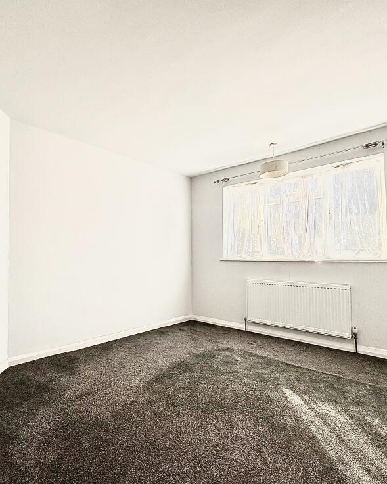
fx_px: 272
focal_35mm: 19
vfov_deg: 83.3
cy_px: 250
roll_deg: +0.7
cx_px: 142
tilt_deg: +0.9
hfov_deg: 69.6
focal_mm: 2.22
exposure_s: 1/127
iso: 64
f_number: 2.2
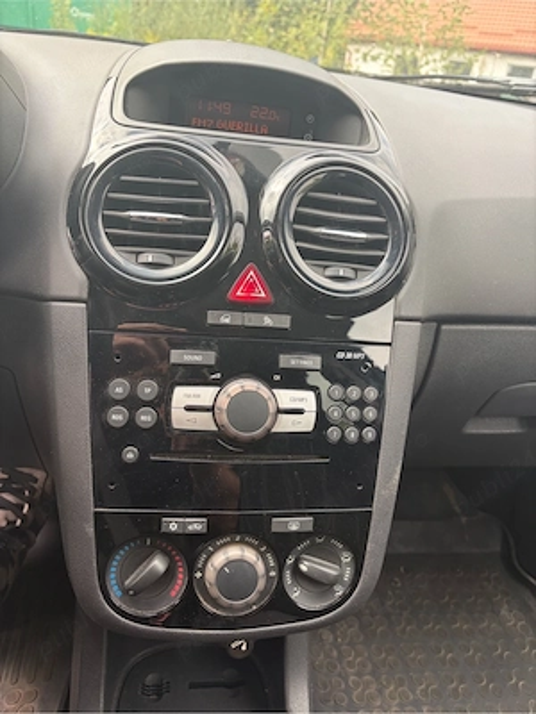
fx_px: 537
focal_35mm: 26
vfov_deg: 67.3
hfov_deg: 53.1
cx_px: 268
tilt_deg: -24.3
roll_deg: -5.8
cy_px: 357
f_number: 1.6
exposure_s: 1/170
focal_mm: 5.96
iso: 50
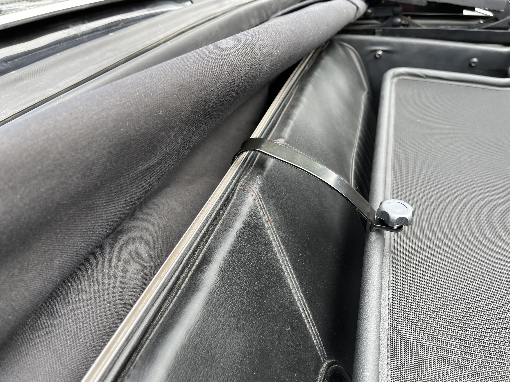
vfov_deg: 53.1
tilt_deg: -36.7
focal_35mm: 26
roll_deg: -4.2
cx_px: 255
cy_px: 191
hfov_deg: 67.3
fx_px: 383
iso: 32
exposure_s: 1/199
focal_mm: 5.1
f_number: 1.6
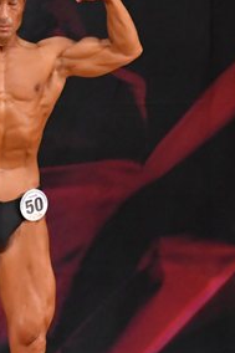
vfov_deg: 2.7
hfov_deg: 1.8
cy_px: 200
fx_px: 7627
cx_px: -228
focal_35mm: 778
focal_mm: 190
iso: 5600
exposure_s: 1/400
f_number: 5.6
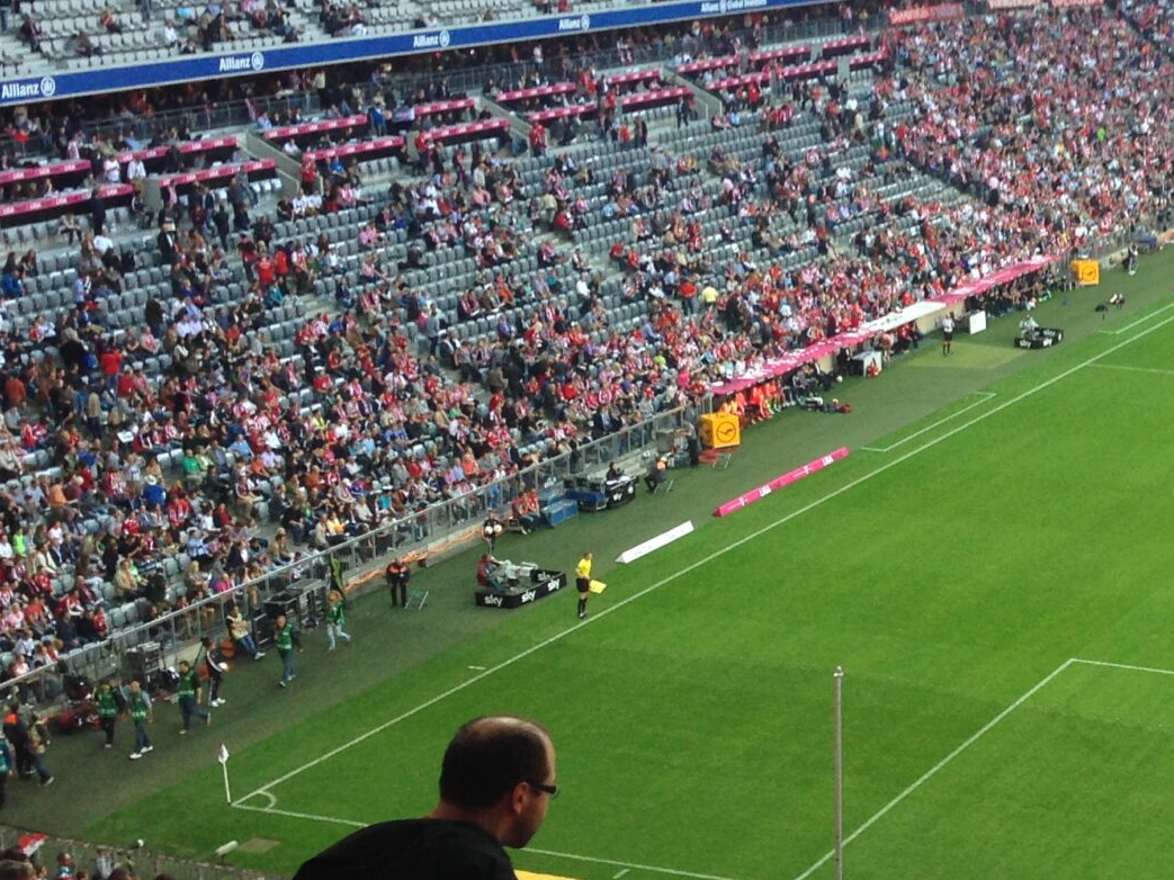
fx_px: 2747
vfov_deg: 18.2
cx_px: 1292
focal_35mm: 81
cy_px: 497
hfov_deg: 22.7
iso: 64
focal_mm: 4.13
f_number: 2.4
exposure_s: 1/120
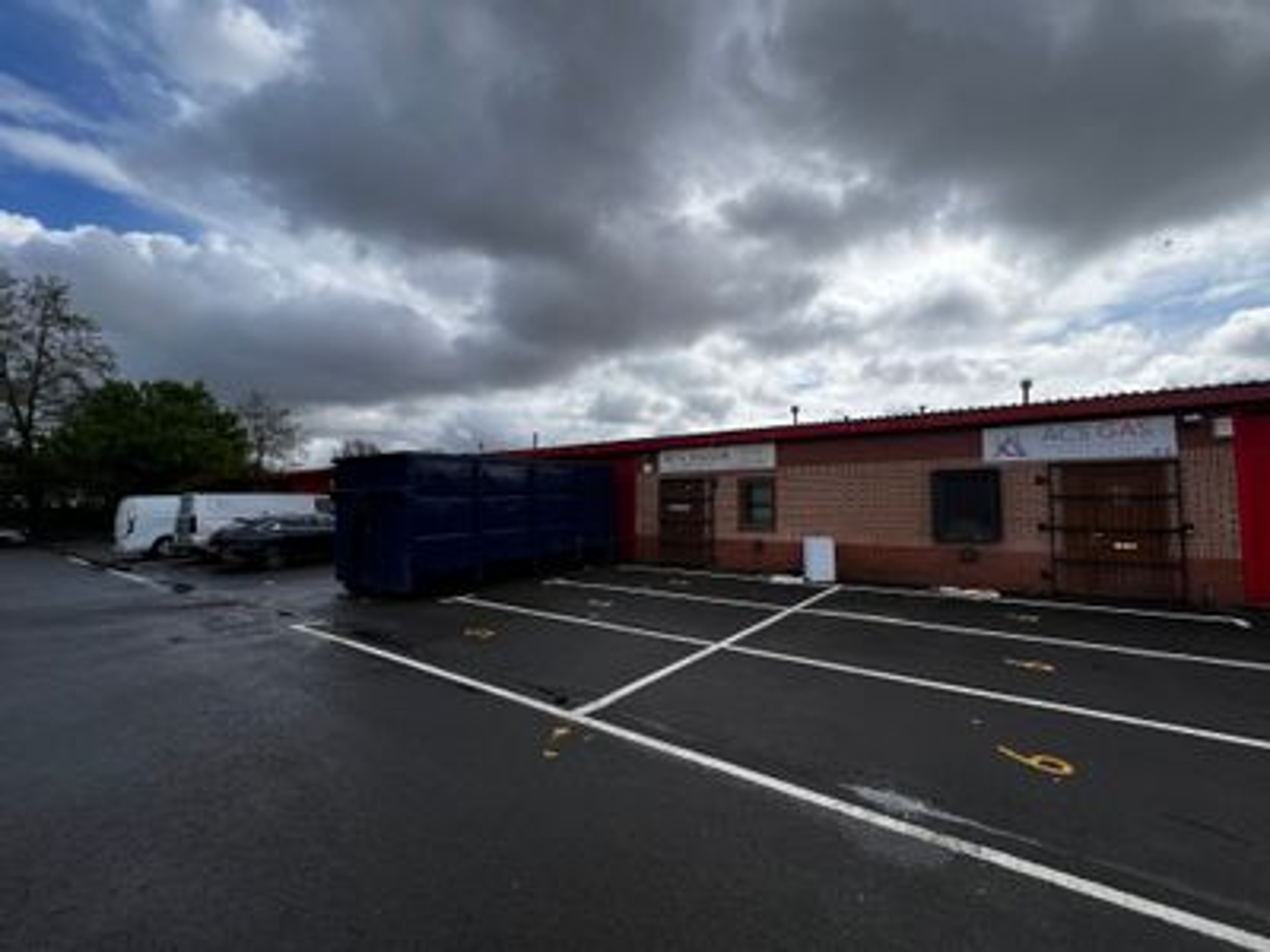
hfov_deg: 106.2
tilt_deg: +3.6
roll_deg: -0.8
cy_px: 476
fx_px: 477
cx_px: 635
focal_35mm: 13
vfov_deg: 89.9
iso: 32
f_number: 1.8
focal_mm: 1.57
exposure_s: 1/2179
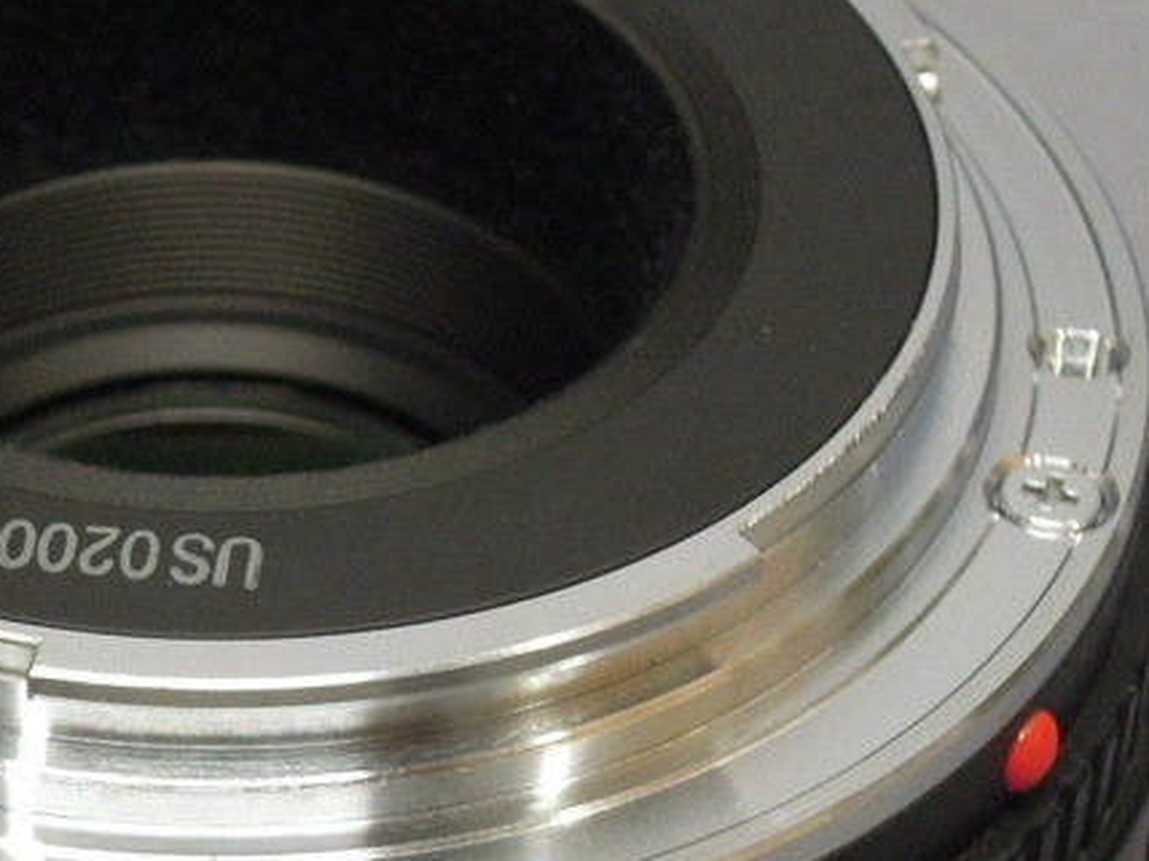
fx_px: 5776
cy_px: 722
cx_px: 67
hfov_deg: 11.3
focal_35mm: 174
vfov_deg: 8.5
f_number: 4.2
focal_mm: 11.1
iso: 400
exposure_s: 1/40
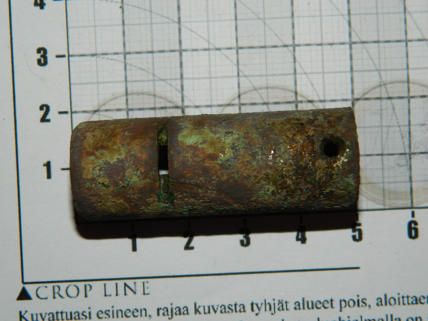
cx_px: 214
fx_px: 1038
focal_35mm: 84
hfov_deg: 23.3
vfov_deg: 17.6
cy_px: 160
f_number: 11.9
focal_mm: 15.1
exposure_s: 1/50
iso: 200
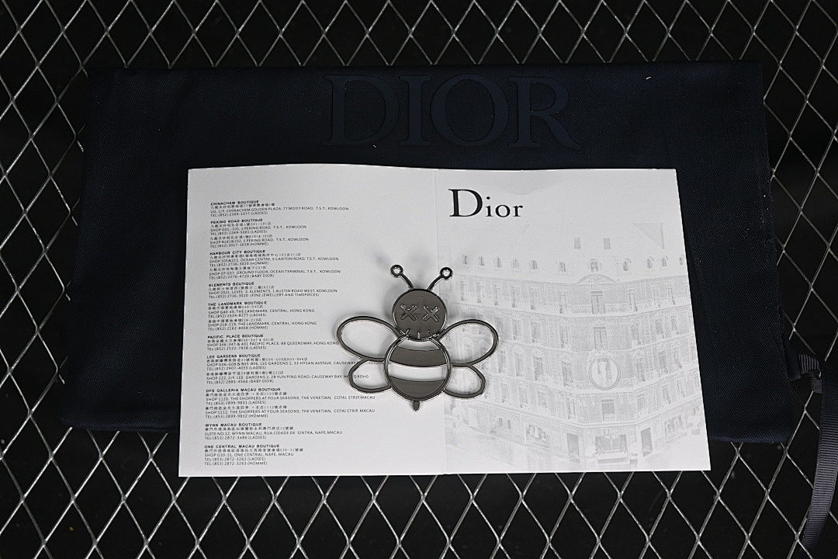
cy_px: 280
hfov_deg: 27.0
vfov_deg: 18.2
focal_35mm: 75
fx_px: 1746
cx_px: 419
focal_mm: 50
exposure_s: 1/60
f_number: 6.3
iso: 160
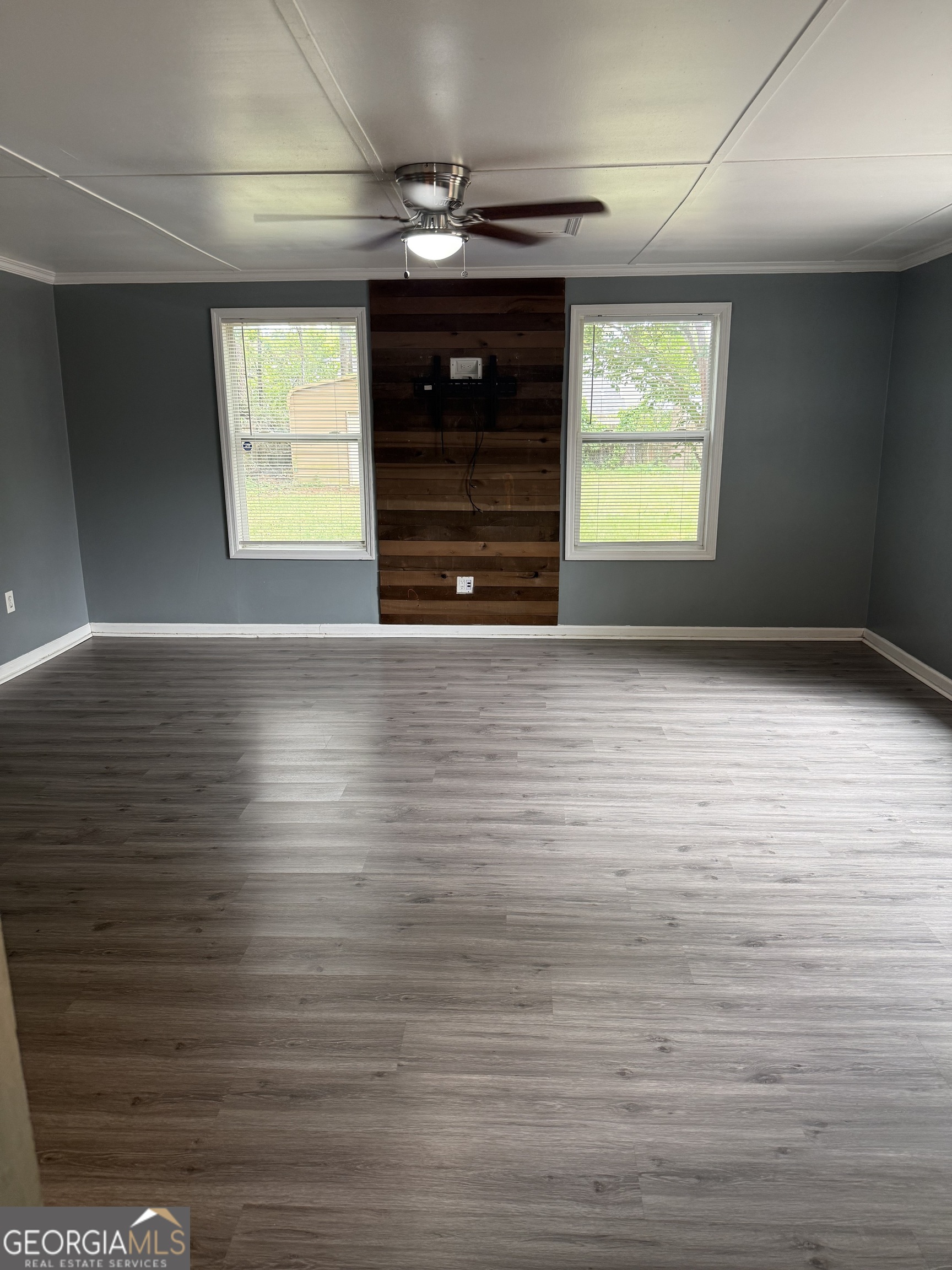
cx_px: 476
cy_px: 635
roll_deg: +0.1
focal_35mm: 24
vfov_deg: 71.6
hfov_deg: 56.8
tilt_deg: -14.8
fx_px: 880
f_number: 1.78
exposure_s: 1/60
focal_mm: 6.76
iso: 125
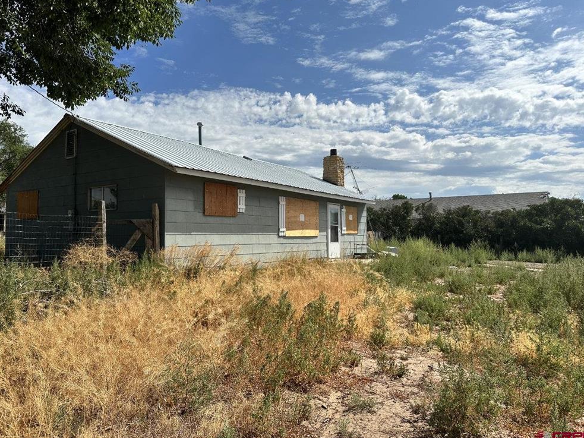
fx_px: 422
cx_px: 291
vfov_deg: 54.9
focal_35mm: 25
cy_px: 215
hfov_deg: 69.4
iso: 80
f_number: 1.8
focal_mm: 6.9
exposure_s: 1/8929
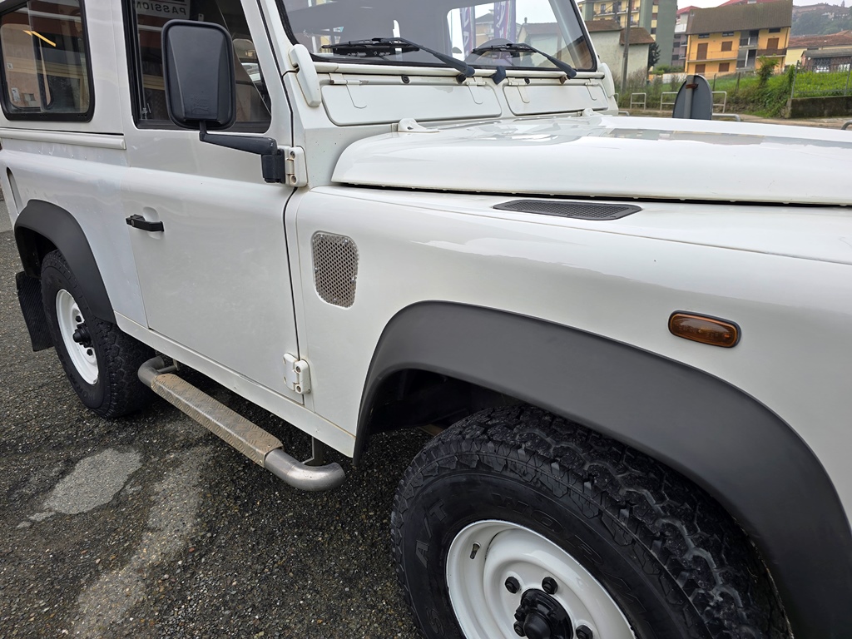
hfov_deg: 73.9
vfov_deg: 58.9
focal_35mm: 23
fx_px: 566
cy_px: 320
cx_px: 426
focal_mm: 6.3
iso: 16
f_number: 1.7
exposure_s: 1/180
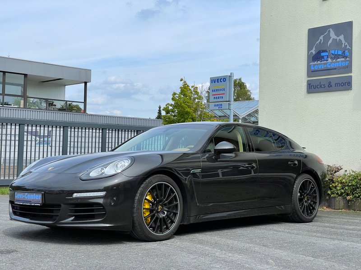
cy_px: 135
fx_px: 542
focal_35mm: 52
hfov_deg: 36.8
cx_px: 180
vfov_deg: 28.0
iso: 25
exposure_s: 1/1845
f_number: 2
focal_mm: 6
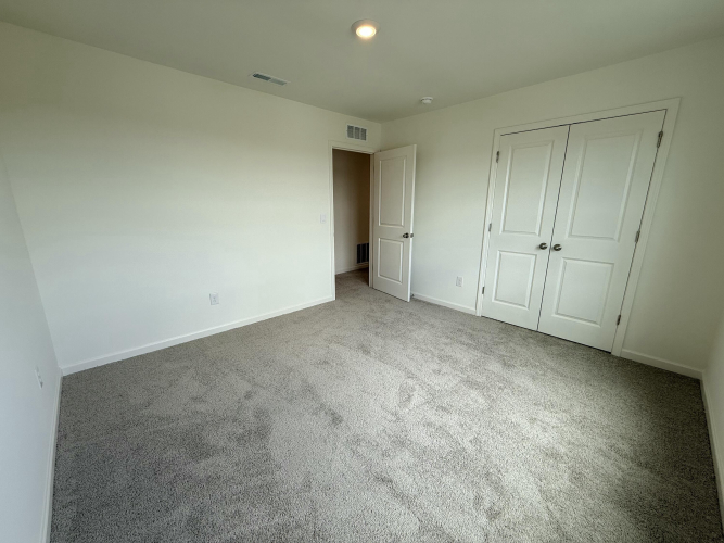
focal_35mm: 14
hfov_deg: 102.1
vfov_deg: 85.7
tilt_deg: -12.7
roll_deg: -0.3
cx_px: 362
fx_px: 293
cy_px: 272
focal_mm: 2.22
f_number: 2.2
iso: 50
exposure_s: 1/167
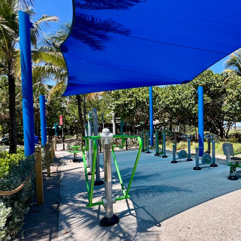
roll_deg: +0.5
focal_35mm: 22
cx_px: 181
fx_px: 173
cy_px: 136
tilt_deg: -2.4
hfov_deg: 65.4
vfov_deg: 69.3
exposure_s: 1/797
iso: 32
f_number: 1.8
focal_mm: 1.57
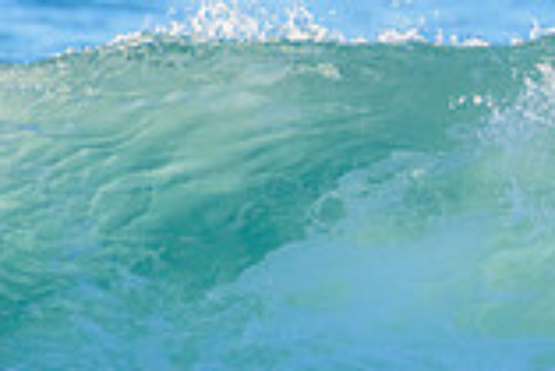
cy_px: 5
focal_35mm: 1851
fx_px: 28562
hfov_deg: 1.1
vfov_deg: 0.7
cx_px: 1015
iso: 500
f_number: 5.6
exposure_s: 1/2000
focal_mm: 500
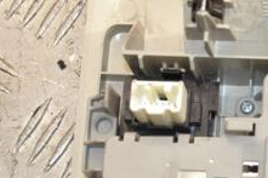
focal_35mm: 155
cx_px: 331
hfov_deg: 12.9
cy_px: 165
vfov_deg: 8.8
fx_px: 1153
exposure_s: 1/100
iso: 800
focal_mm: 38
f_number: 5
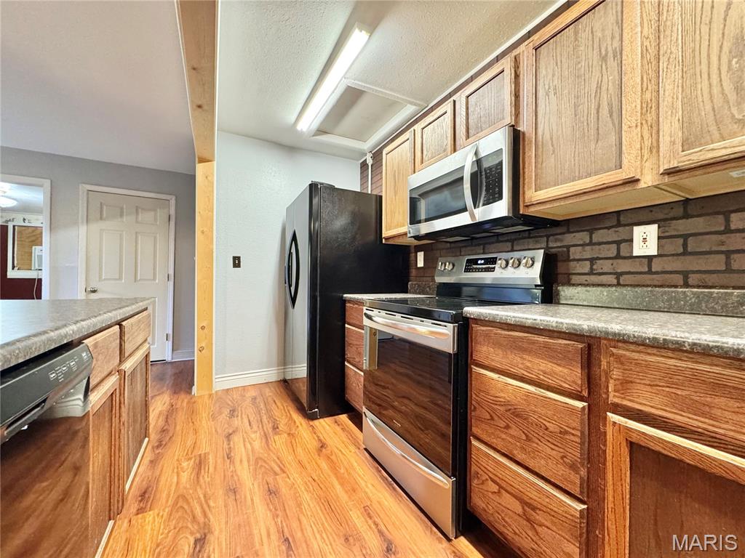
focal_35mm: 14
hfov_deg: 102.1
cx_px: 372
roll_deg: -0.7
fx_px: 301
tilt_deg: -0.3
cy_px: 279
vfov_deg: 85.7
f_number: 2.2
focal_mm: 2.22
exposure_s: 1/60
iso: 400
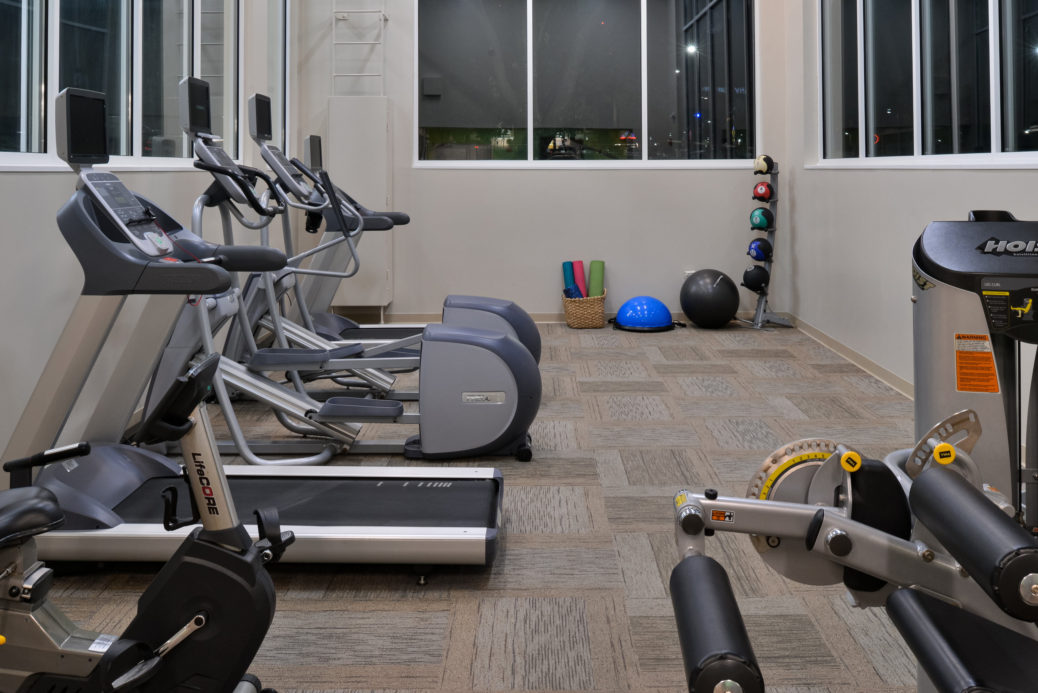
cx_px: 555
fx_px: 923
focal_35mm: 32
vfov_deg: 41.1
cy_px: 312
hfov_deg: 58.6
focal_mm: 24
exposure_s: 1/8
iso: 640
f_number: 13
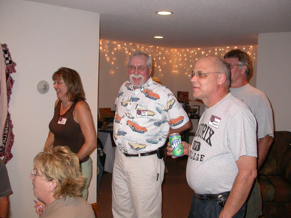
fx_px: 320
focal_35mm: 38
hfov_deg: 49.0
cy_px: 109
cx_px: 146
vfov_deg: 37.7
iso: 200
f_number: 2.6
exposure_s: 1/60
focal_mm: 7.85
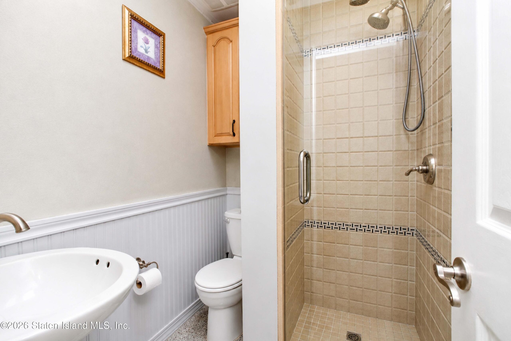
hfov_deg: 100.4
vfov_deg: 77.3
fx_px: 213
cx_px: 256
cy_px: 170
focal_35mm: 15
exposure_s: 1/80
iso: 2000
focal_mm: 10
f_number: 9
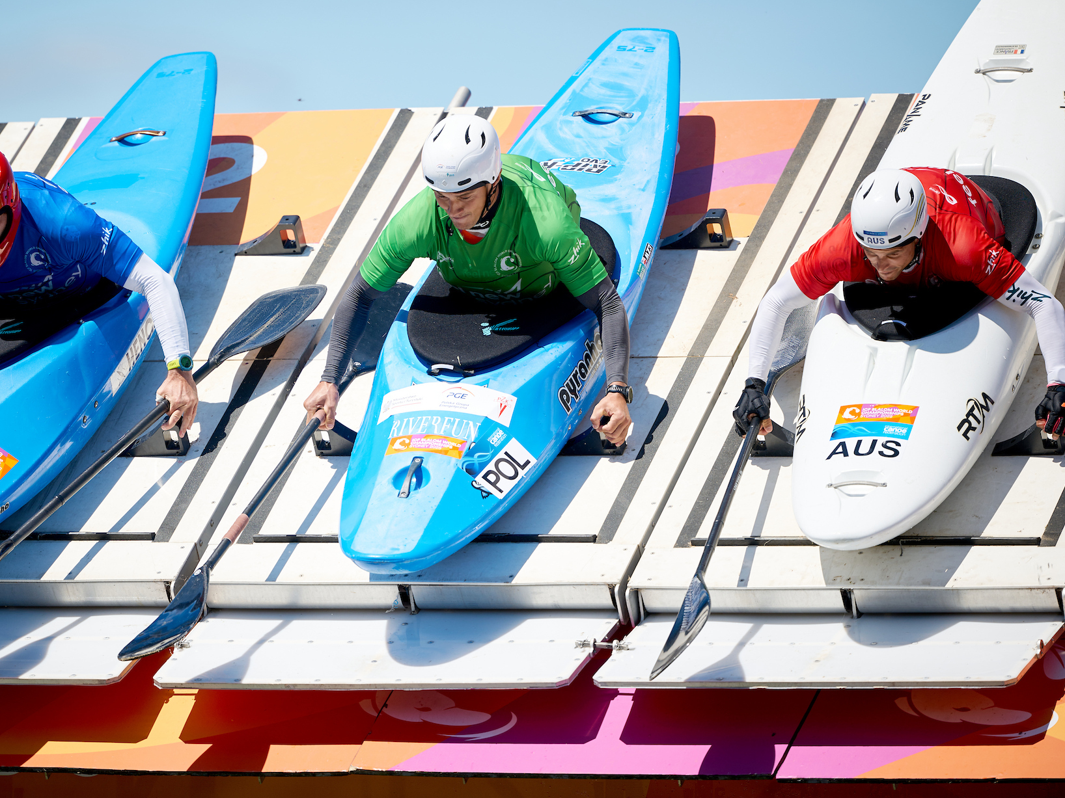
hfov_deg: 4.2
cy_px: 372
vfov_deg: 3.2
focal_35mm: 470
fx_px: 14460
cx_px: 422
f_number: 2.8
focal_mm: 400
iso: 125
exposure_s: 1/2500
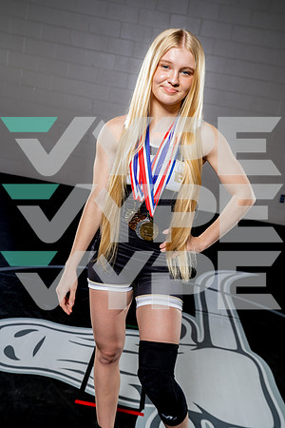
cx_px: 142
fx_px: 522
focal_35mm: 44
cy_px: 214
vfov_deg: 44.5
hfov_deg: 30.5
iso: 320
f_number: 5.6
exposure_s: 1/250
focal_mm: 44
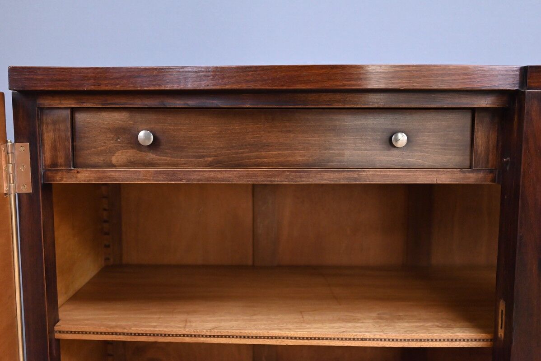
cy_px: 180
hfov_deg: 53.1
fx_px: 541
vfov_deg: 36.9
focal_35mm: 36
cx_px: 270
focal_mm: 36
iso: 5000
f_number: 5.6
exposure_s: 1/125
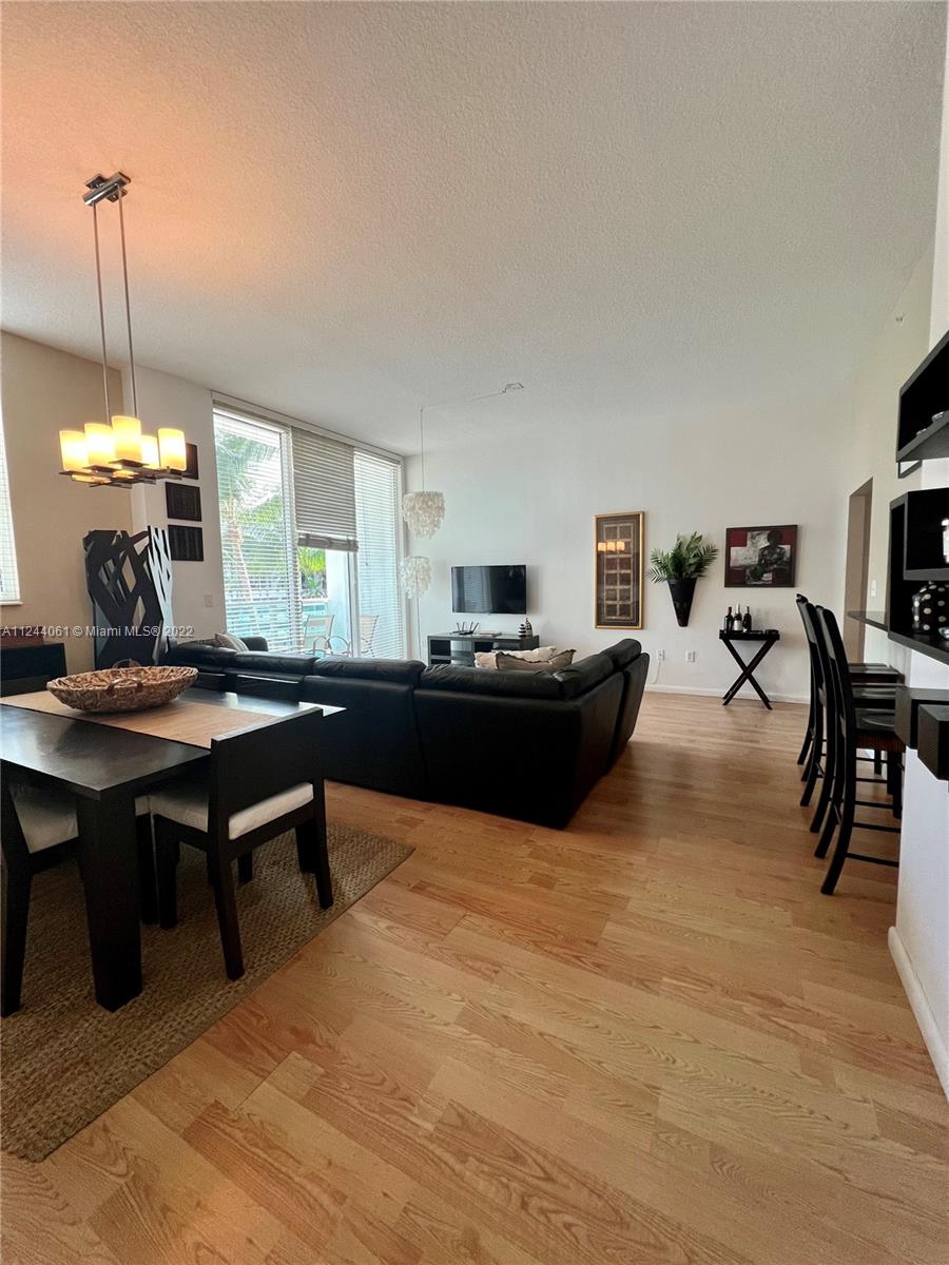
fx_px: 475
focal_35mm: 13
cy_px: 632
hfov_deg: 89.9
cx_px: 474
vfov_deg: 106.2
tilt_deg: -6.3
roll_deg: +1.0
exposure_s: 1/120
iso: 125
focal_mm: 1.57
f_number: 1.8
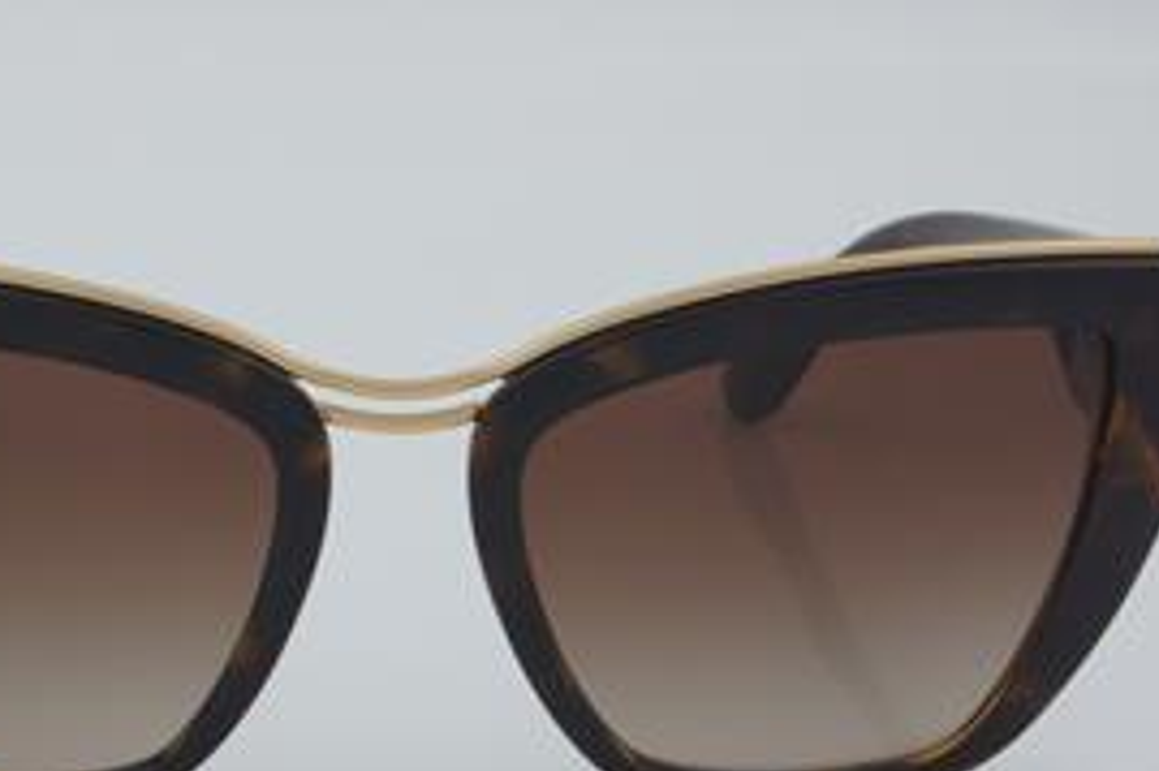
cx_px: 388
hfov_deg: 16.7
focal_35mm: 123
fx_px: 3949
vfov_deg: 11.1
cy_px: 465
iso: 100
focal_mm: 55
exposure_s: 1/4
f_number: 32
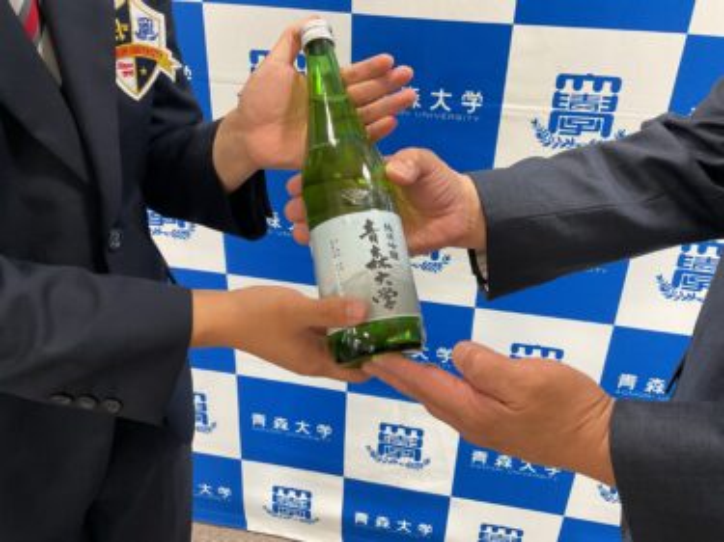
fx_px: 606
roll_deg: -1.9
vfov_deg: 48.2
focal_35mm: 29
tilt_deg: -26.9
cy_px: 271
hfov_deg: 61.7
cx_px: 362
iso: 50
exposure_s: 1/50
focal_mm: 3
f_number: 1.8
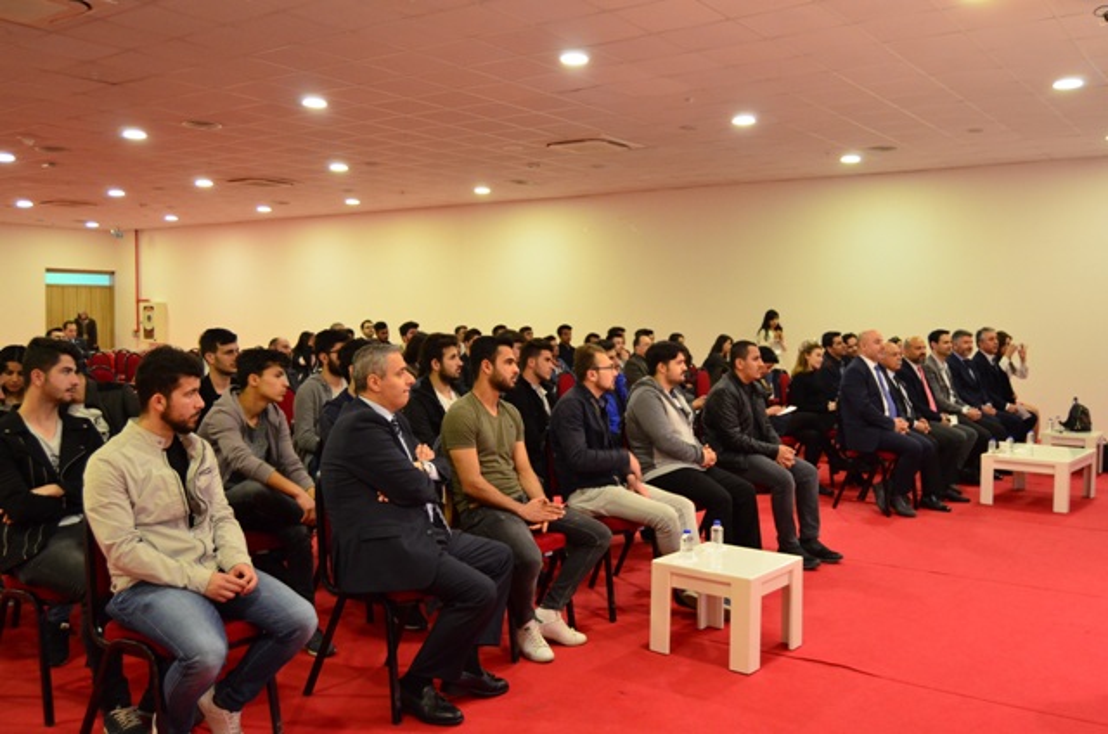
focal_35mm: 33
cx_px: 554
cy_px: 367
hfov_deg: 57.3
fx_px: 1014
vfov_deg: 39.8
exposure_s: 1/30
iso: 1250
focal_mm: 22
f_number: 3.5
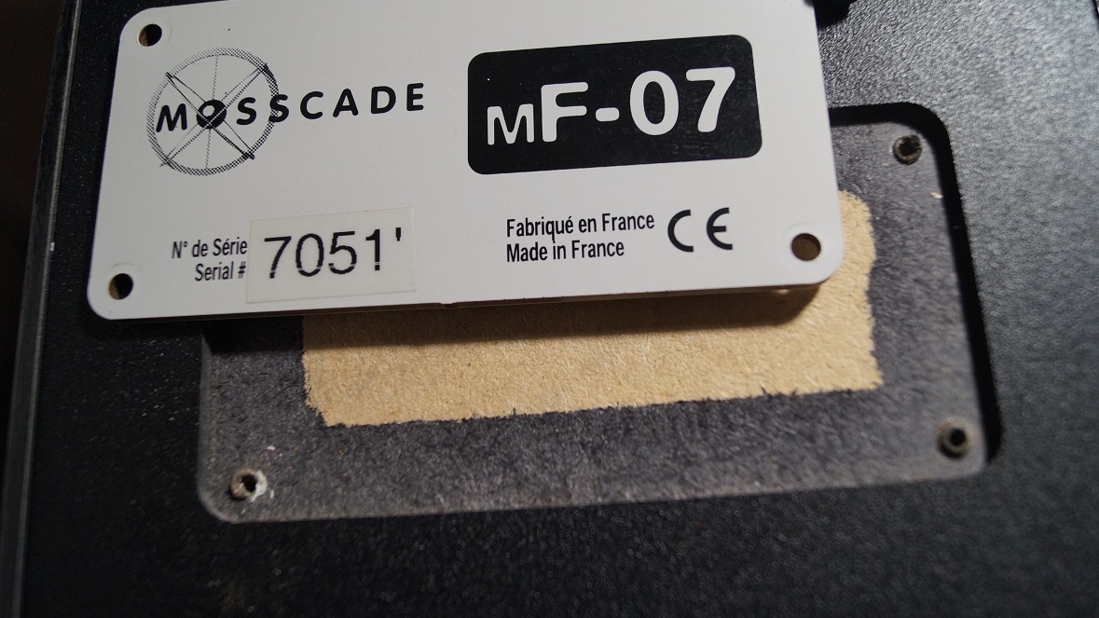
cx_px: 544
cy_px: 283
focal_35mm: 32
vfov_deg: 36.6
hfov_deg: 61.0
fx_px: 932
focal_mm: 20
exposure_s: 1/160
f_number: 4
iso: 800
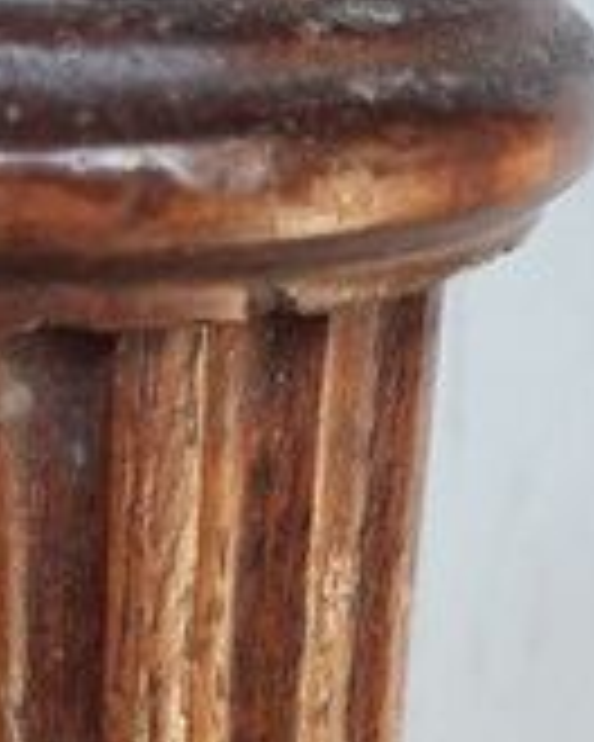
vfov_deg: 19.3
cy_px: 764
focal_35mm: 96
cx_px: 54
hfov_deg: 15.8
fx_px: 2110
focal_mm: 3.6
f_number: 1.9
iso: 50
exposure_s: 1/50
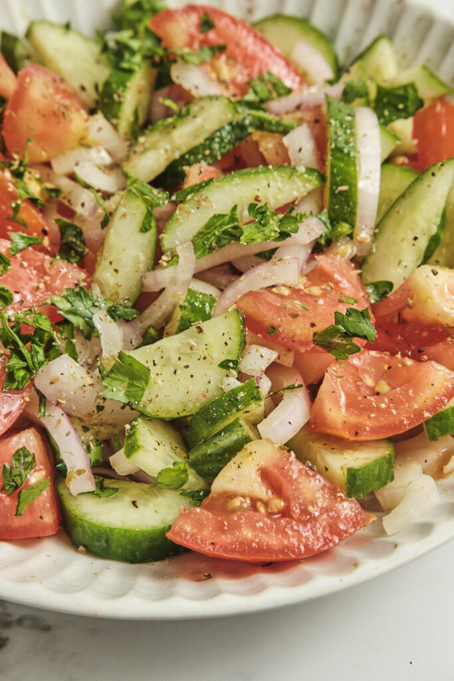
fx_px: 1853
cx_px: 227
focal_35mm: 98
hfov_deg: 14.0
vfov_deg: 20.8
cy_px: 340
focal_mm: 65.4
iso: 200
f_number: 9
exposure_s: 1/80
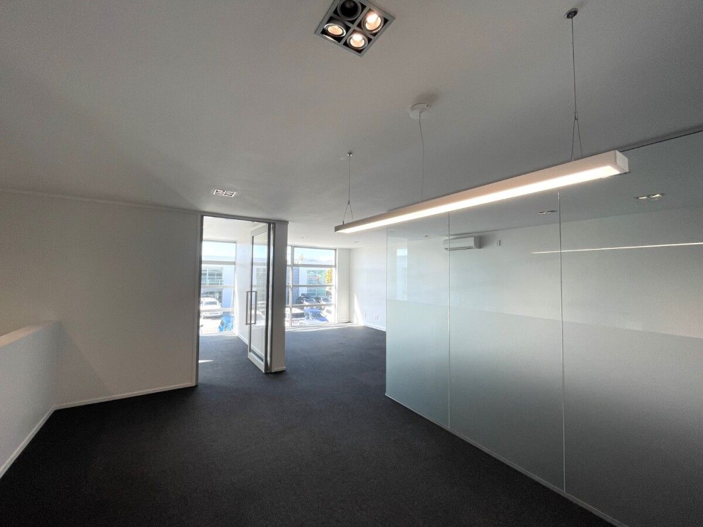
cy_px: 264
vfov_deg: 85.7
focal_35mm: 14
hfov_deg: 102.1
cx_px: 352
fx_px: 284
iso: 25
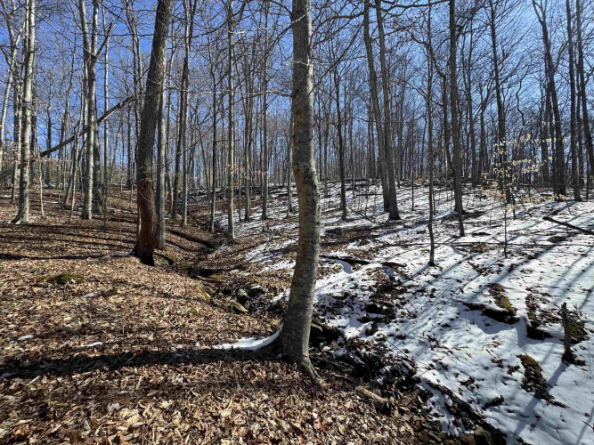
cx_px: 297
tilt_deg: +4.1
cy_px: 222
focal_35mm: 14
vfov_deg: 85.7
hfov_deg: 102.1
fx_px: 240
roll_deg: +1.6
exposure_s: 1/993
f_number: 2.2
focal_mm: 2.22
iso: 40
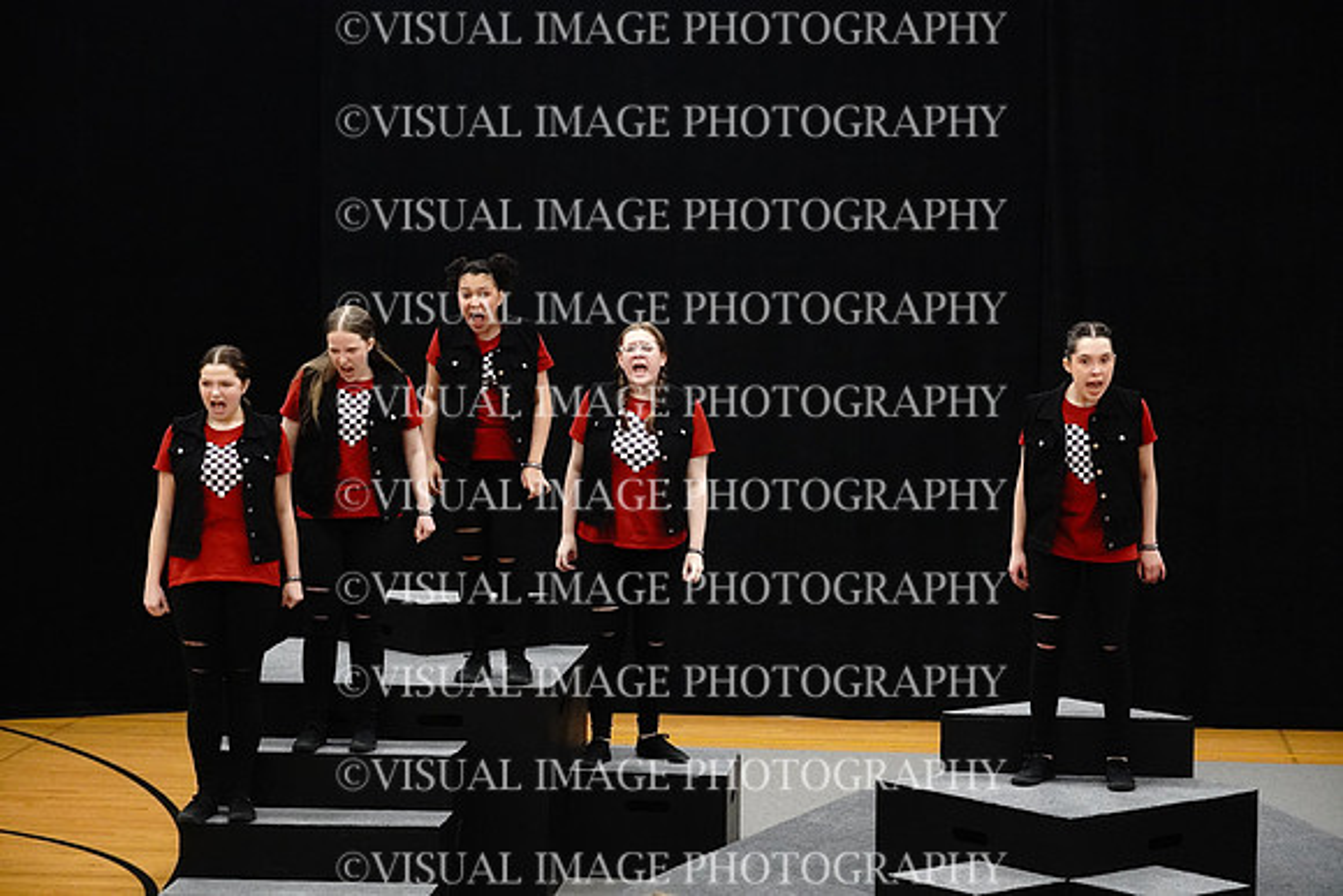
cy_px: 448
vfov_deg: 15.5
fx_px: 3302
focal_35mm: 88
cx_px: 672
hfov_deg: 23.0
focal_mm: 59
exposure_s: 1/125
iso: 8000
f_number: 5.6
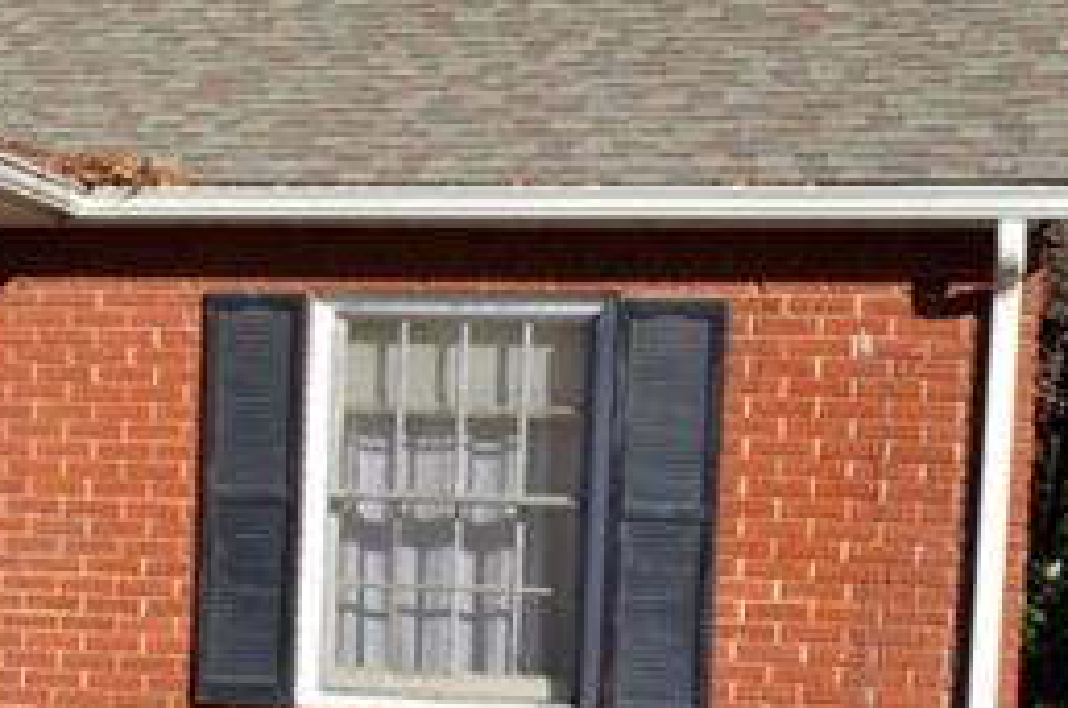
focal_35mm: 119
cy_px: 528
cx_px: -526
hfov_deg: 15.9
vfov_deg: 11.4
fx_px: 3524
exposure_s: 1/640
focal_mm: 20
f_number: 13
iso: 640
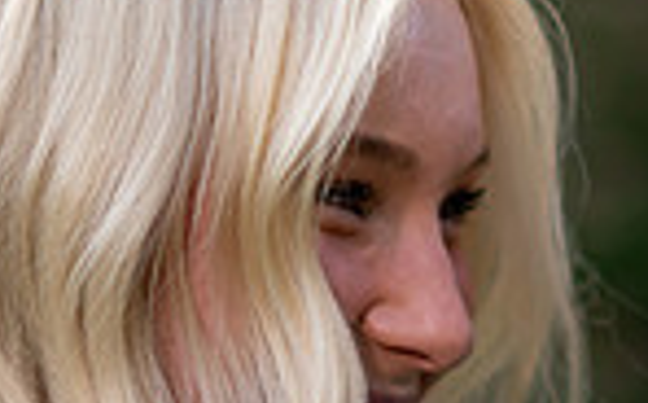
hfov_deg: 4.4
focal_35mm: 482
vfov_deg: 2.7
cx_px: 829
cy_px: 343
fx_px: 8499
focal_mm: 105
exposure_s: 1/1250
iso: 200
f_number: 2
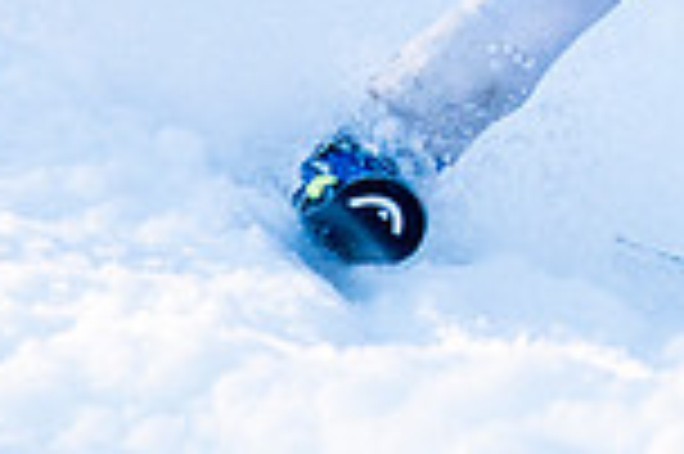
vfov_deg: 0.5
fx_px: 53636
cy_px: -272
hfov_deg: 0.7
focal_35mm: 2826
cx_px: 1623
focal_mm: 560
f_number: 8
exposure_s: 1/2000
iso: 1250
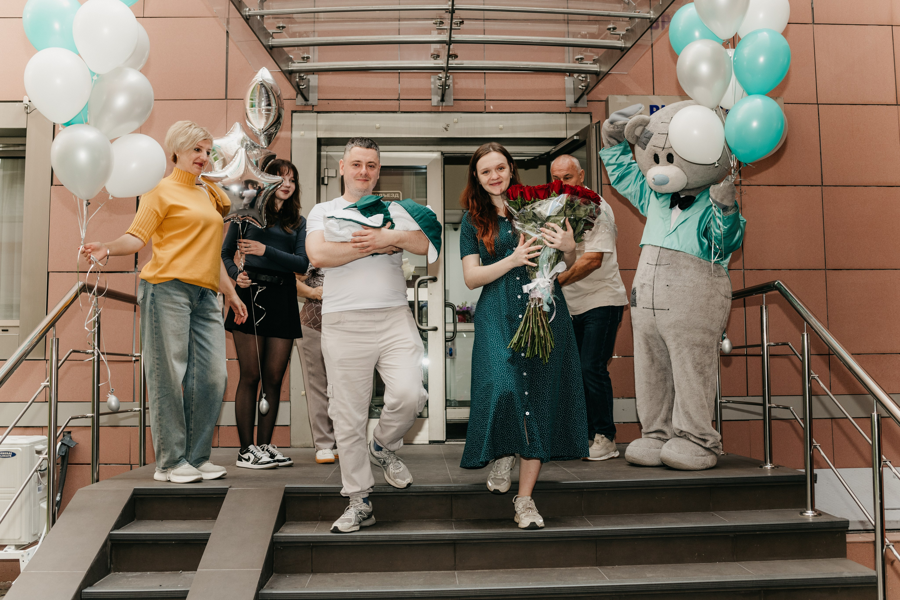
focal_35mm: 36
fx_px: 895
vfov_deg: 37.1
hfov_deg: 53.4
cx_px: 450
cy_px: 300
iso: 400
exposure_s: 1/160
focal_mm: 35
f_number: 4
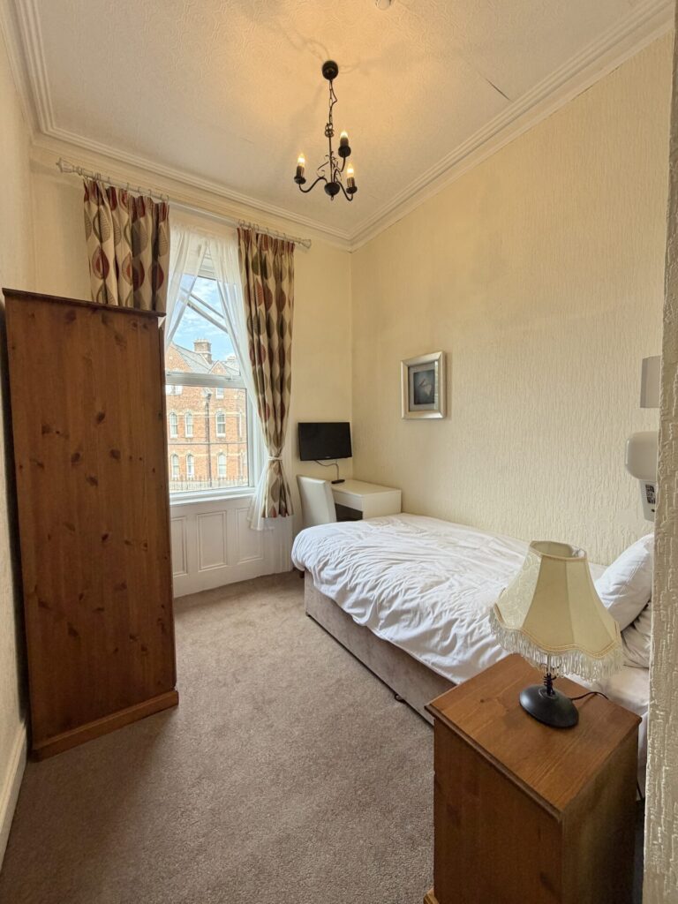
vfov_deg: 102.1
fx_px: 366
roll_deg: -0.2
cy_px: 452
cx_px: 339
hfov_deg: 85.7
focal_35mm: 14
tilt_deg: -3.5
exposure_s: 1/121
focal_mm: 2.22
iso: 125
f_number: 2.2
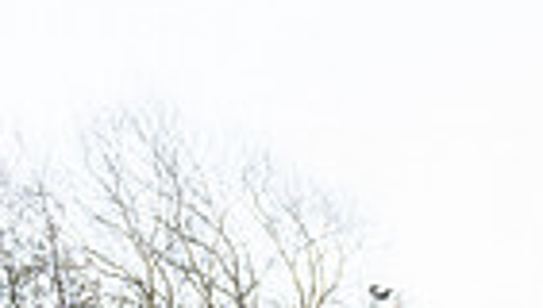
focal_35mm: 103
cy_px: 658
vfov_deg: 10.6
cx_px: 901
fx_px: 1486
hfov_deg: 17.7
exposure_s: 1/100
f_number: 3.2
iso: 1000
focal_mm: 24
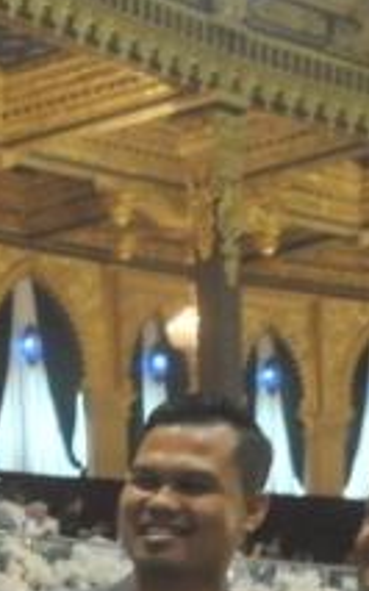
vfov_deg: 15.8
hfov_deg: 10.4
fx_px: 2029
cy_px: 752
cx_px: 89
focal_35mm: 126
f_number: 3.5
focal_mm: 20
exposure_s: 1/40
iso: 1600
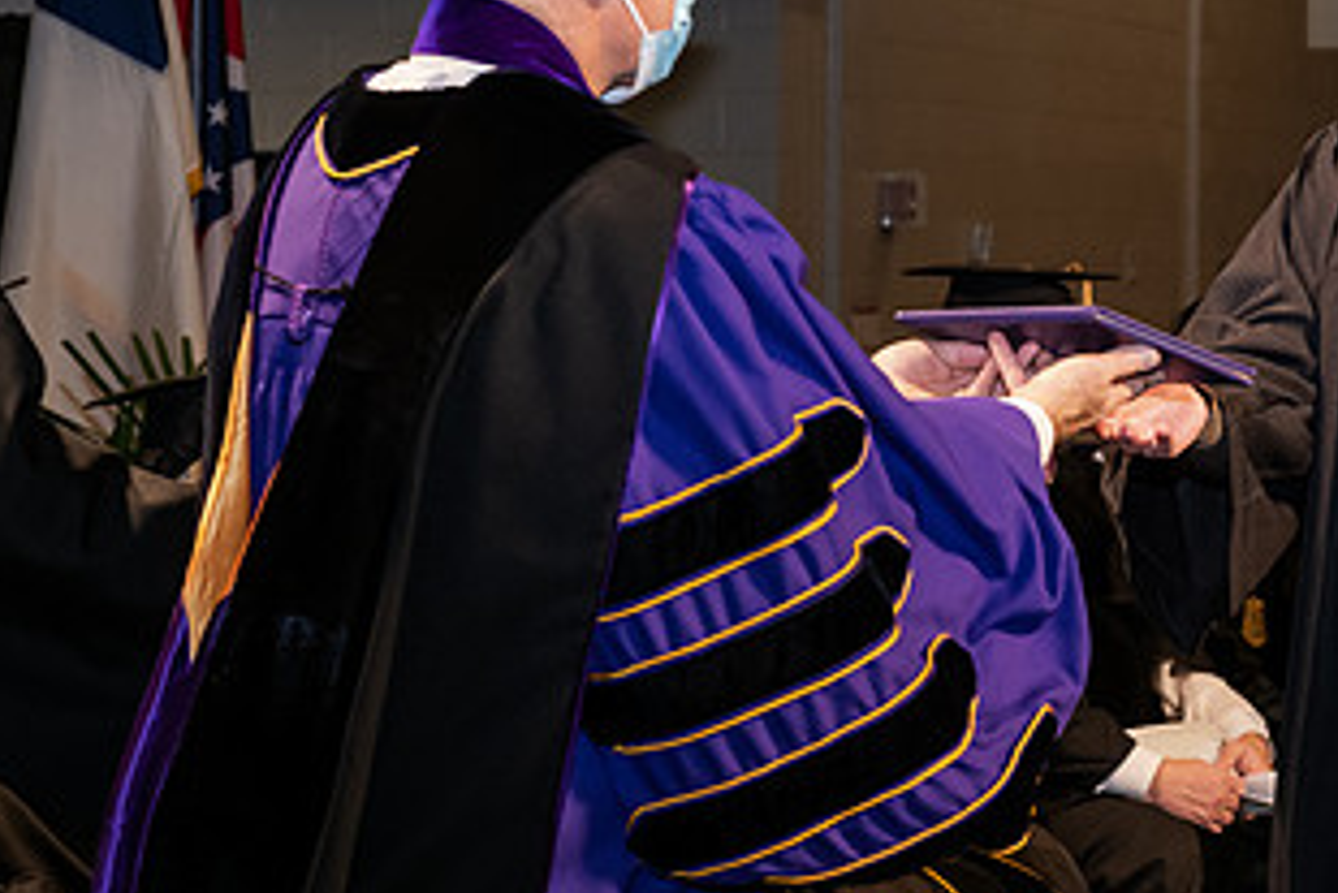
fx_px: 4313
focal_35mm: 116
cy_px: 209
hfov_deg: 17.4
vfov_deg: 11.8
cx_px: 1178
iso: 1600
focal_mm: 62
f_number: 6.3
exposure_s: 1/200
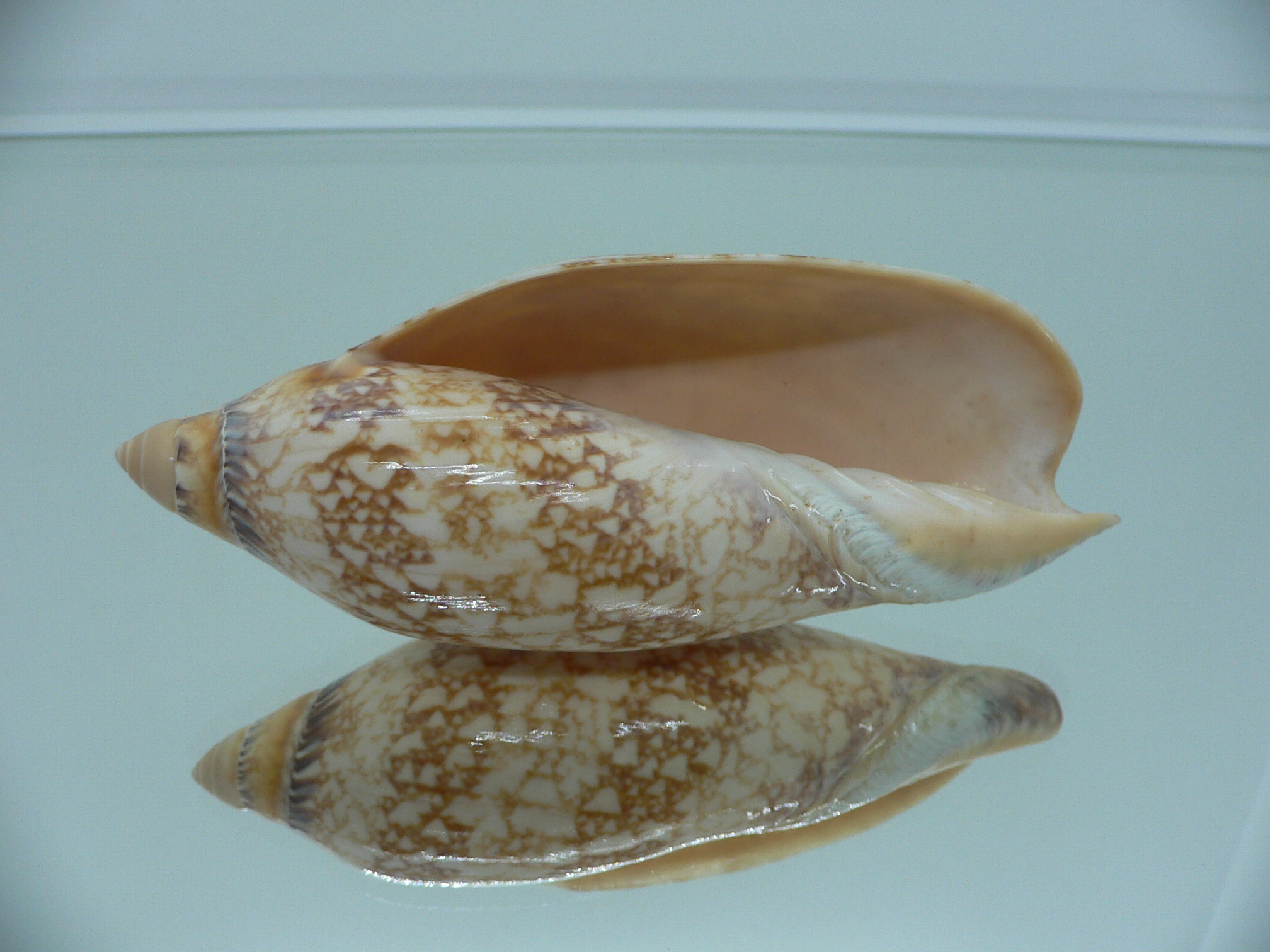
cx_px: 635
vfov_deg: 40.7
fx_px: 1284
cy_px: 476
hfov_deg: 52.6
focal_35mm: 35
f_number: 2.8
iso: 80
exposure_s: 1/60
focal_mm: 4.6
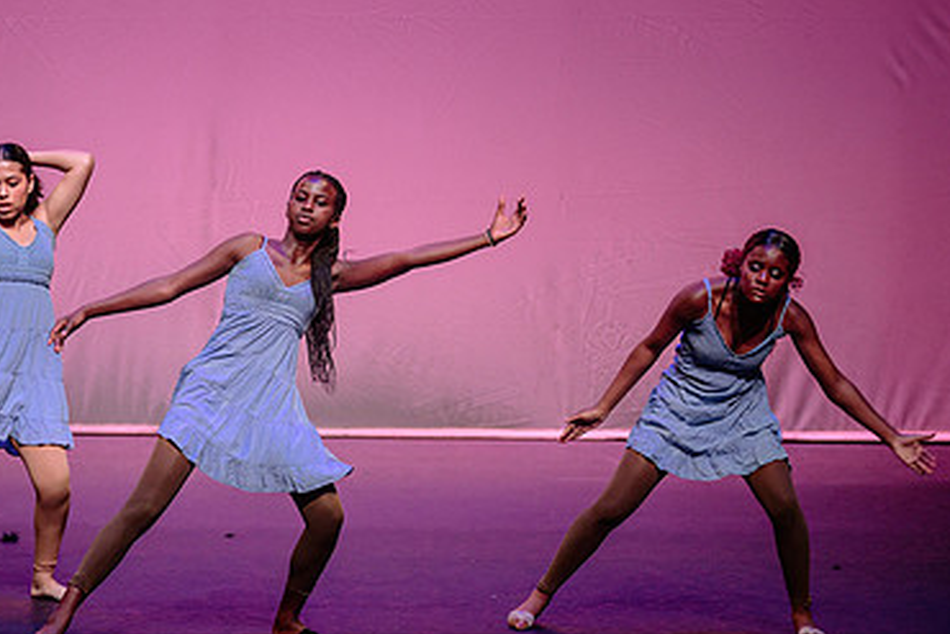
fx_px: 5359
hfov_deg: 10.1
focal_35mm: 203
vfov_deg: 6.8
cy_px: 310
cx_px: 214
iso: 1250
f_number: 2.8
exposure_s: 1/500
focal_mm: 116
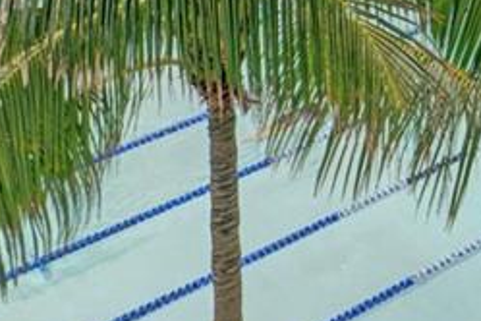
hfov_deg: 16.6
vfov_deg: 10.0
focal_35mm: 103
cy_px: -632
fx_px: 1376
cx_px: 865
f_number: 5
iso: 160
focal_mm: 16
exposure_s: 1/320
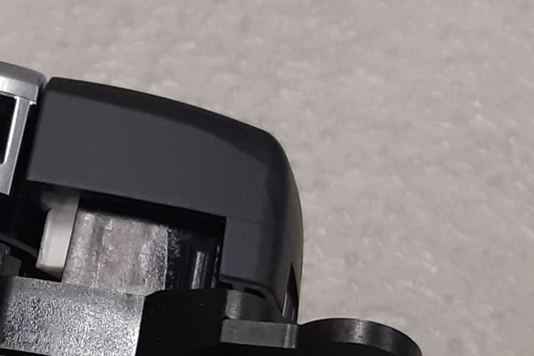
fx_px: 1083
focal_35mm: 73
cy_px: 405
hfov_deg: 25.5
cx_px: -63
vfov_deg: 17.9
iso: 100
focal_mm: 3.93
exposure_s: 1/50
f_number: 1.7
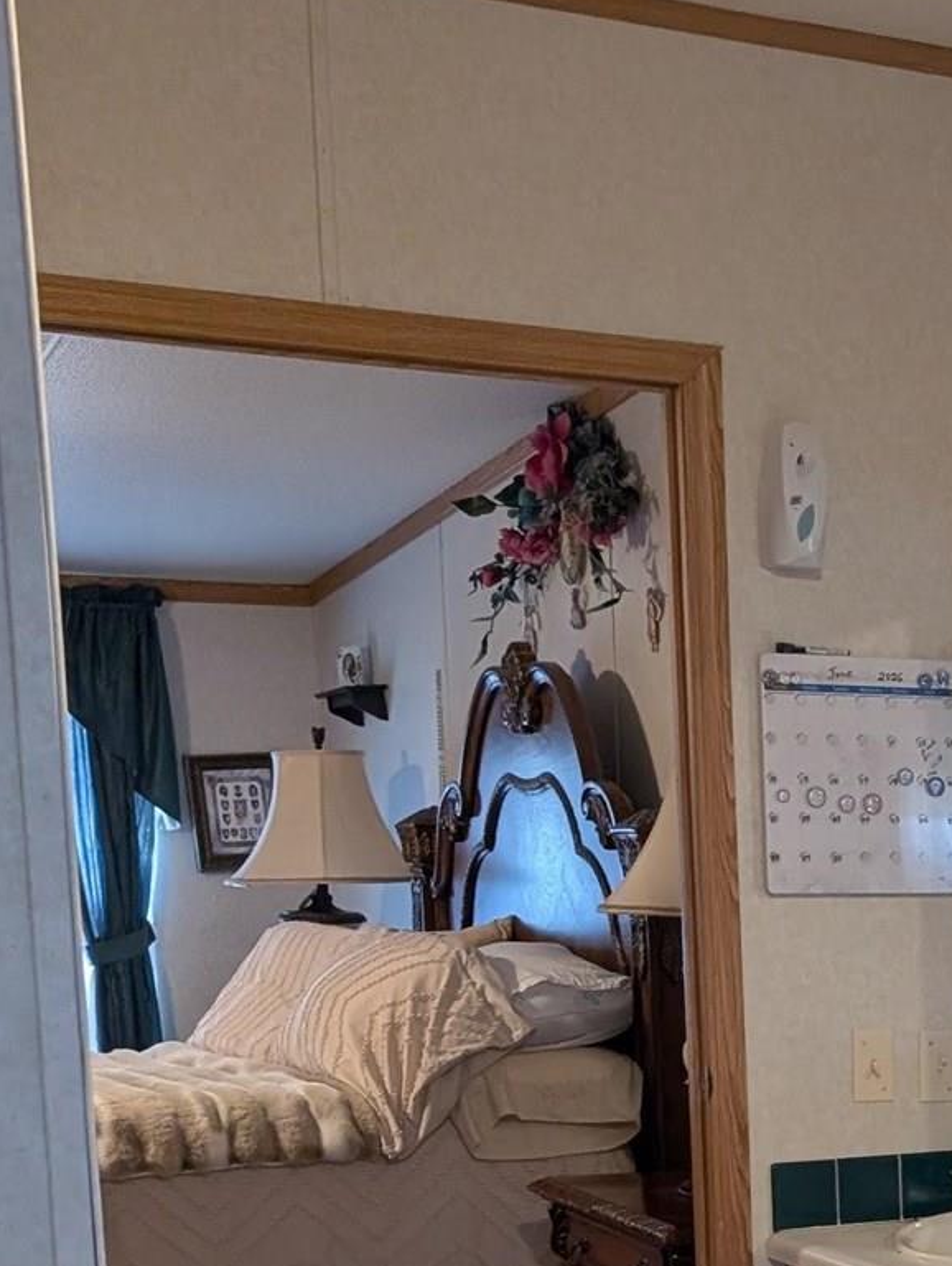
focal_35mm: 72
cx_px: 1316
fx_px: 2634
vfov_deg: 25.6
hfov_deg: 18.7
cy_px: 1278
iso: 431
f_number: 1.68
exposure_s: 1/120
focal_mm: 6.9
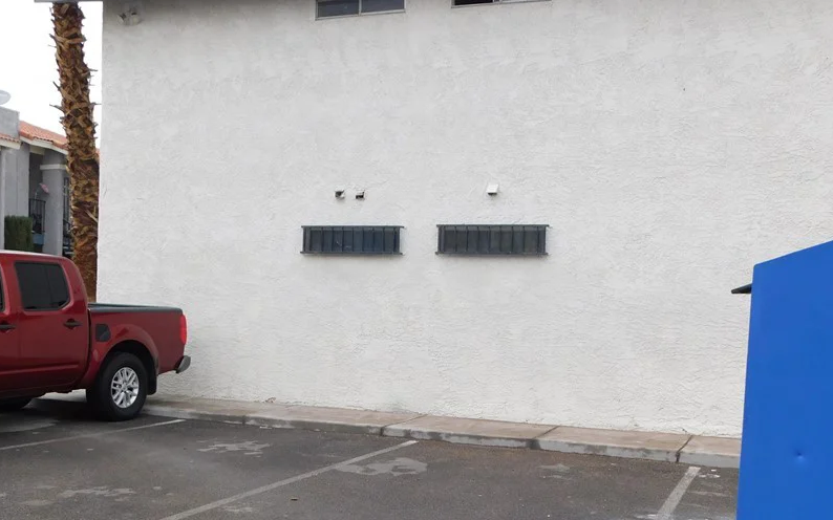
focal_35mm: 41
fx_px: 931
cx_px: 435
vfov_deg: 31.0
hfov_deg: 48.2
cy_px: 352
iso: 125
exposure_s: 1/800
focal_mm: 5.3
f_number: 3.2
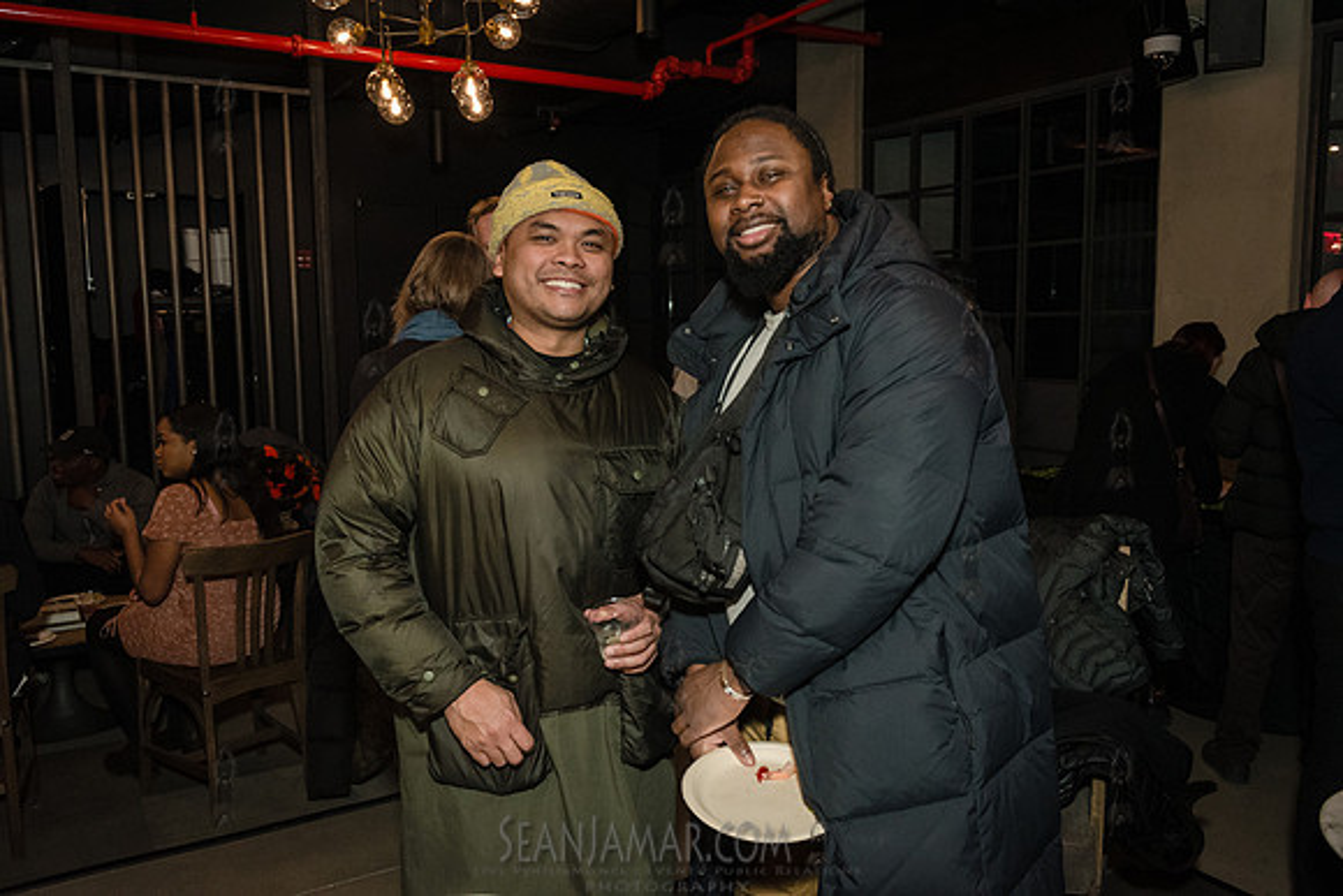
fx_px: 1082
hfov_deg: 63.6
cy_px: 448
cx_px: 672
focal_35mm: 29
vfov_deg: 45.0
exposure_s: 1/160
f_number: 4.5
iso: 4000
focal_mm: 29
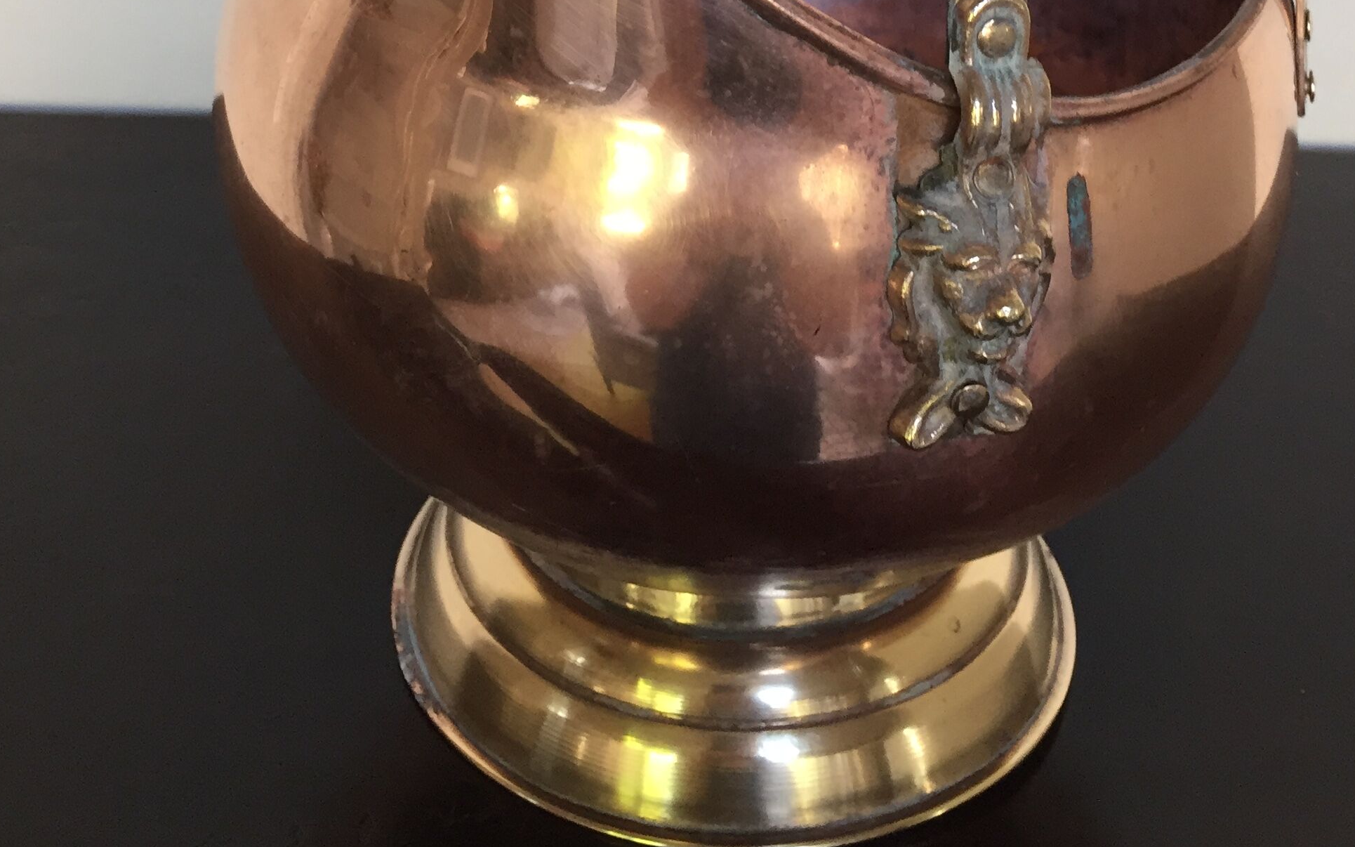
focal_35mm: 52
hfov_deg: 38.8
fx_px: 1920
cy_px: -251
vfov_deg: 22.3
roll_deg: -2.5
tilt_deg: -16.8
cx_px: 752
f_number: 2.2
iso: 100
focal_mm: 4.15
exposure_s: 1/33
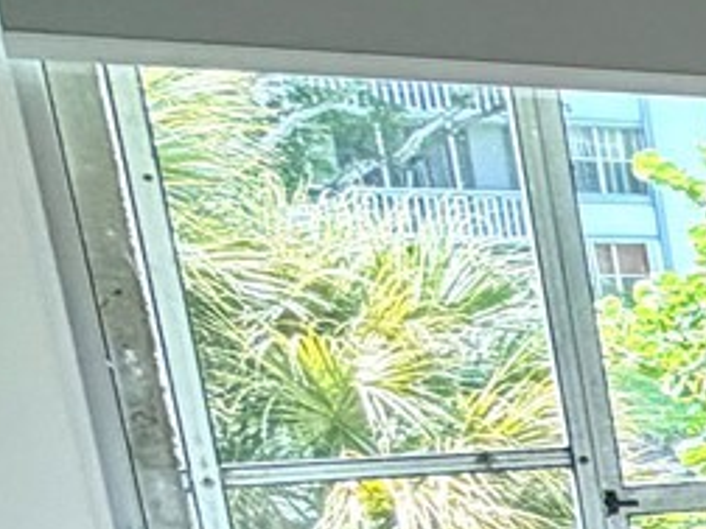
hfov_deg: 12.4
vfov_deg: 15.9
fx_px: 1815
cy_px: 661
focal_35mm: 89
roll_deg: +1.3
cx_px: 1989
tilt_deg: -12.2
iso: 160
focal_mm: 2.22
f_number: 2.2
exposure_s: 1/120
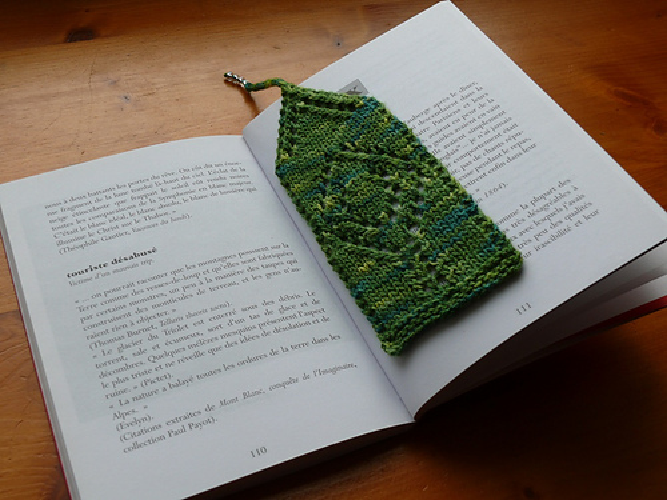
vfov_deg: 33.6
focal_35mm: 43
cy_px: 250
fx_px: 829
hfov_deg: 43.9
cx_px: 334
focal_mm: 9.1
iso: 100
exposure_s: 1/160
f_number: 4
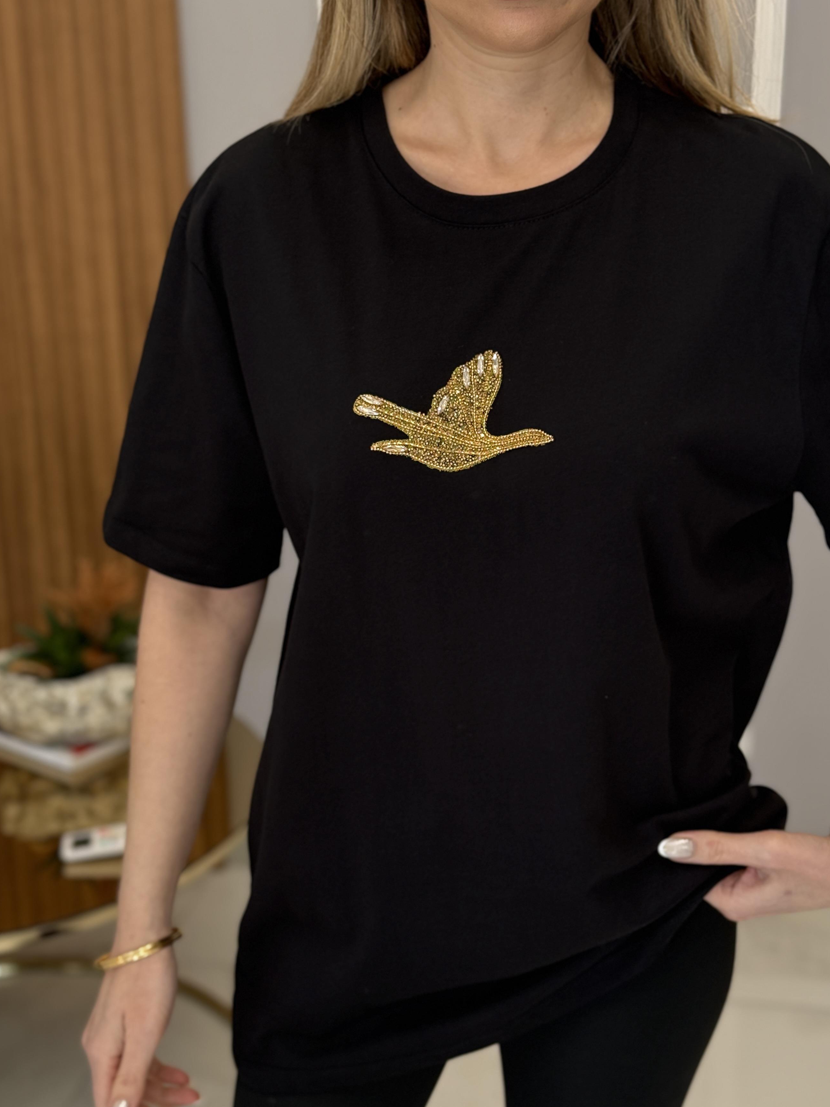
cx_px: 476
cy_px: 573
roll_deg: +0.0
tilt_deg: -17.8
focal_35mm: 56
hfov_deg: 26.1
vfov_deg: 34.3
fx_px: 1790
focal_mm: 6.76
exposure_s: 1/100
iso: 80
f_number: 1.78
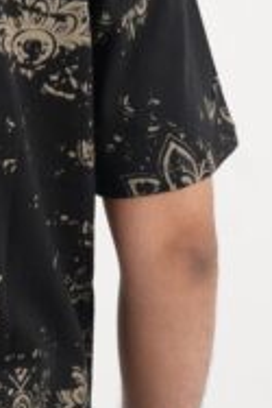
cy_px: -49
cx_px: -157
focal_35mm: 168
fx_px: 1900
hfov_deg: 8.0
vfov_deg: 12.0
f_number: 7.1
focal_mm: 35
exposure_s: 1/200
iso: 200
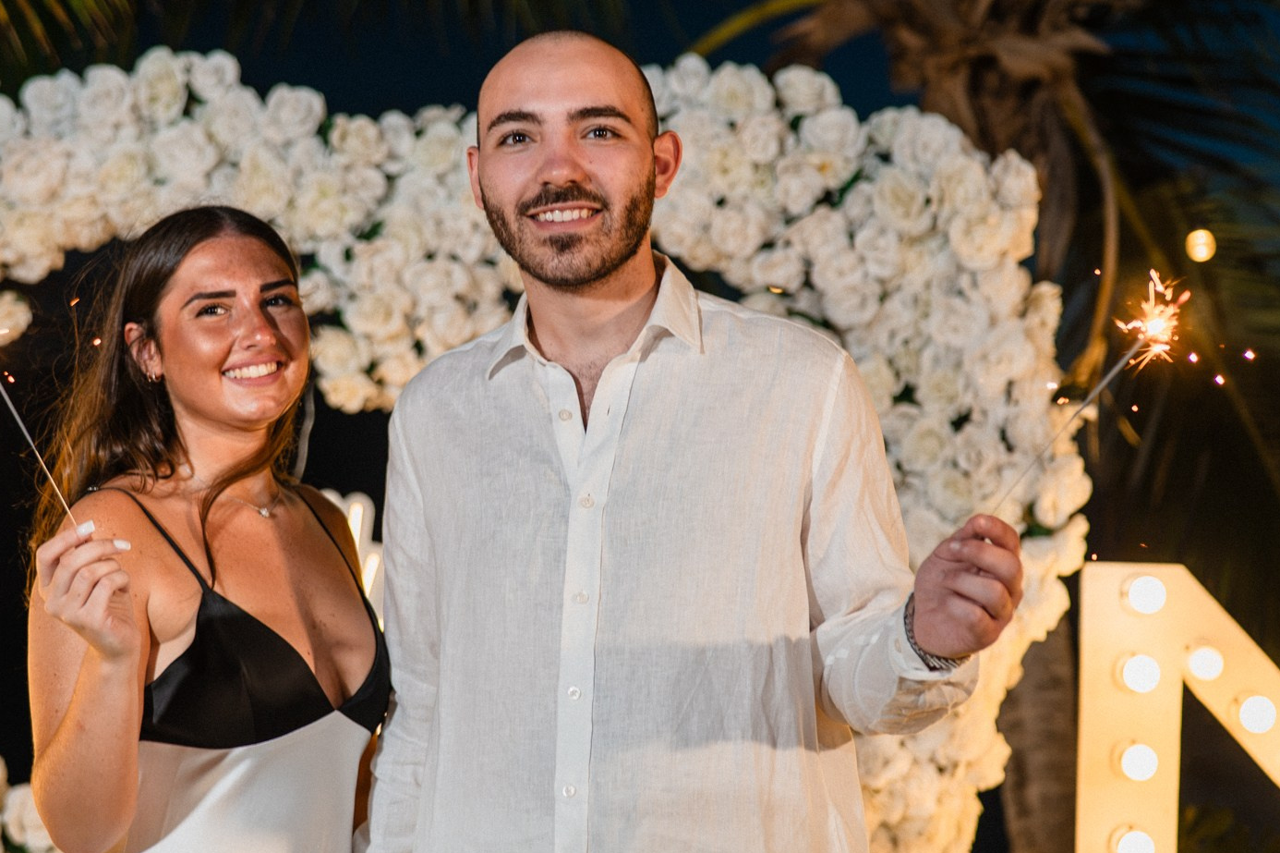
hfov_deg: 24.4
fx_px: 2950
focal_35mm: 83
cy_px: 398
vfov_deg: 16.4
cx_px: 434
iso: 2000
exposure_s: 1/200
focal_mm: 50
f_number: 2.2
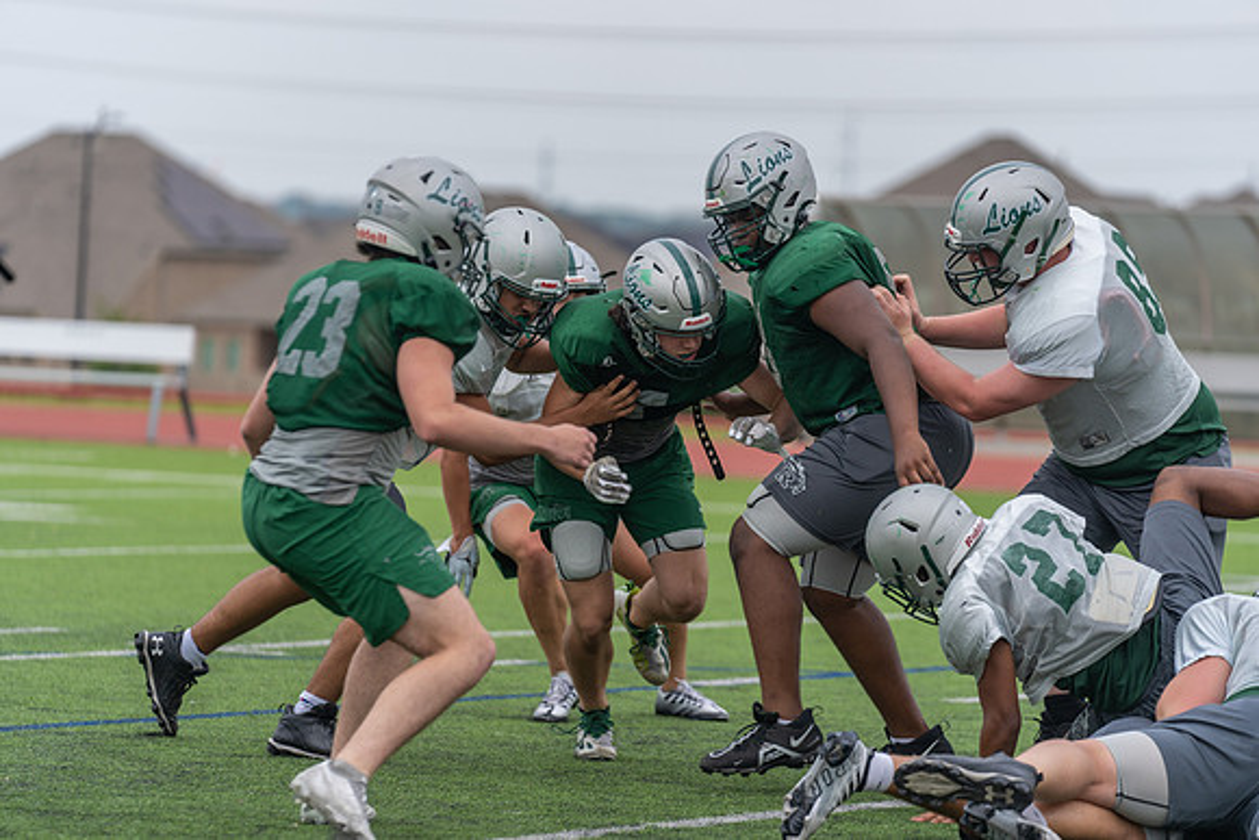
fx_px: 6996
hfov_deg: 10.3
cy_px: 420
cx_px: 630
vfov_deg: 6.9
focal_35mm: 200
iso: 160
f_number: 3.5
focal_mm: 200
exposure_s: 1/1250
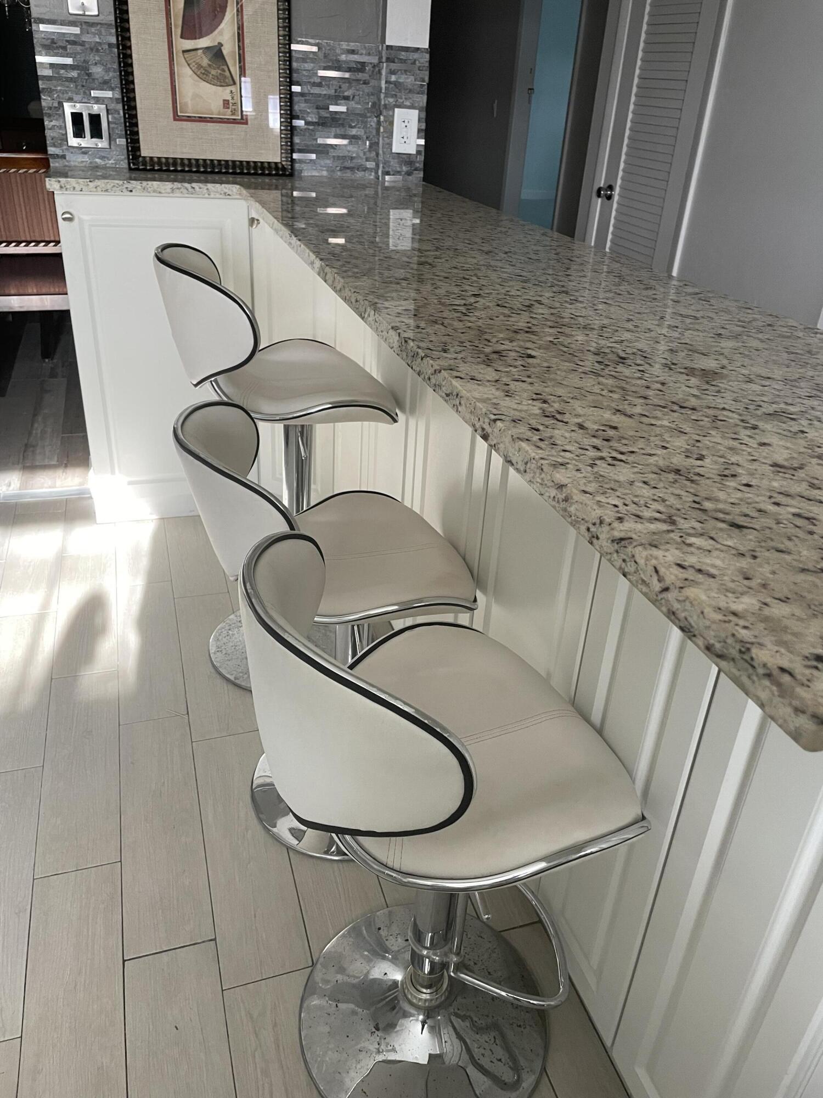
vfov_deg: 67.3
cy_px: 549
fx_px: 824
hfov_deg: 53.1
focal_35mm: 26
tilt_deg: -28.7
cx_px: 412
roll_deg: -3.2
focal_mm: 4.2
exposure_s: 1/96
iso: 125
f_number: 1.6
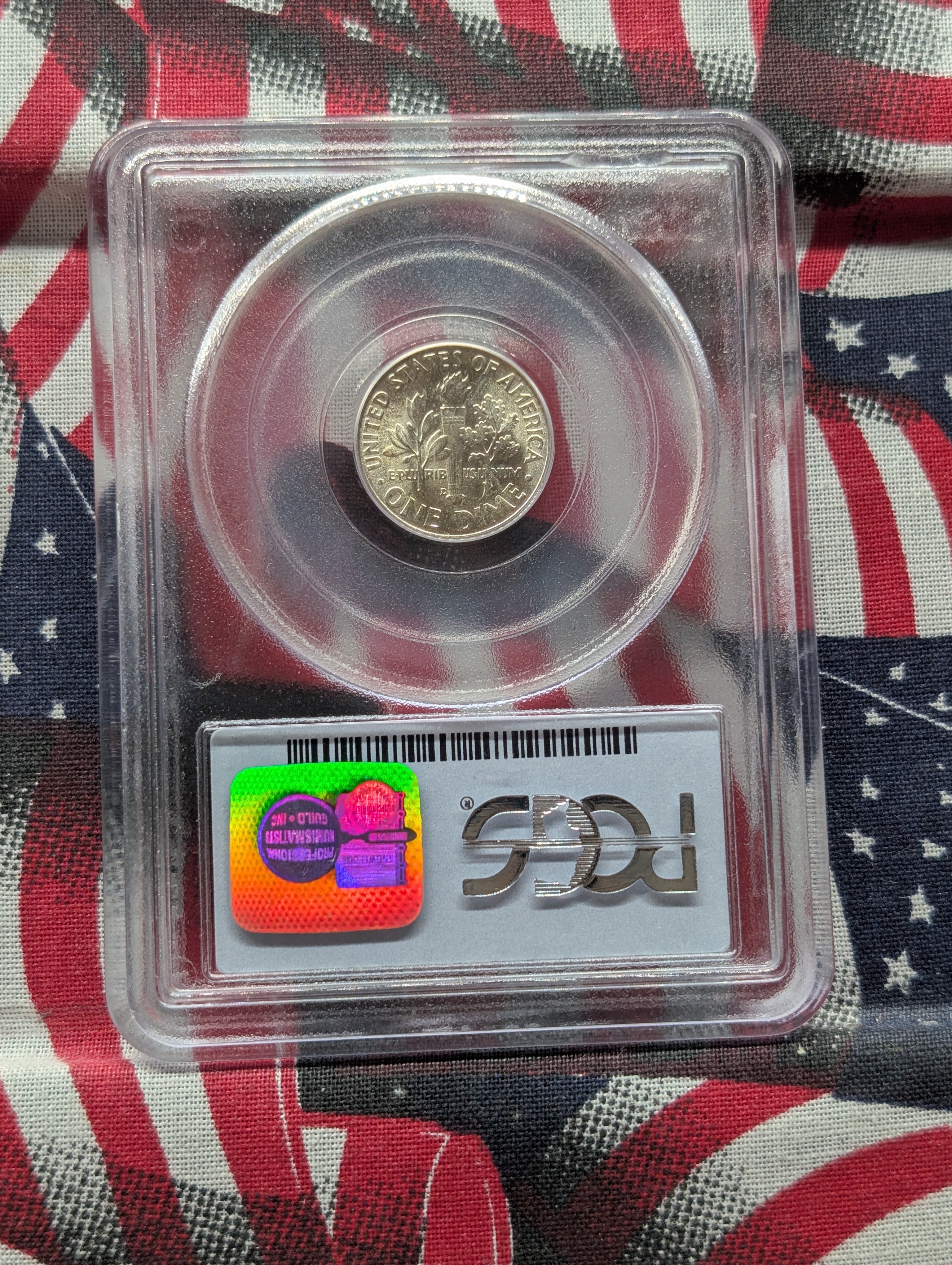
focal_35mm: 49
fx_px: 1792
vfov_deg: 38.9
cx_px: 476
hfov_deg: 29.7
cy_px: 632
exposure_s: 1/88.3
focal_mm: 6.9
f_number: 1.68
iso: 36
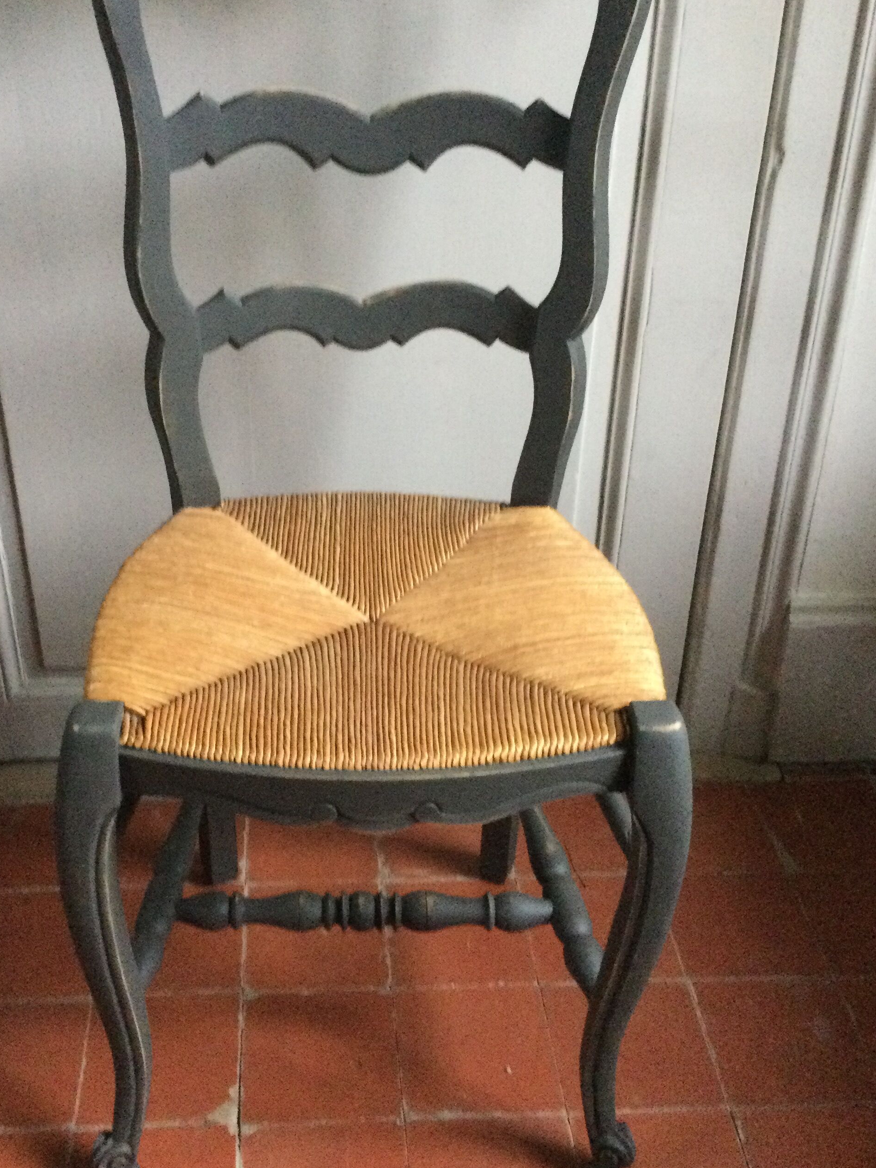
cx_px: 348
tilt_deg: -32.1
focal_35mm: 40
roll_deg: -0.5
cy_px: 589
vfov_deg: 46.8
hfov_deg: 35.8
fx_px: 1350
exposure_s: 1/17
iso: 320
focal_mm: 3.3
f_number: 2.4
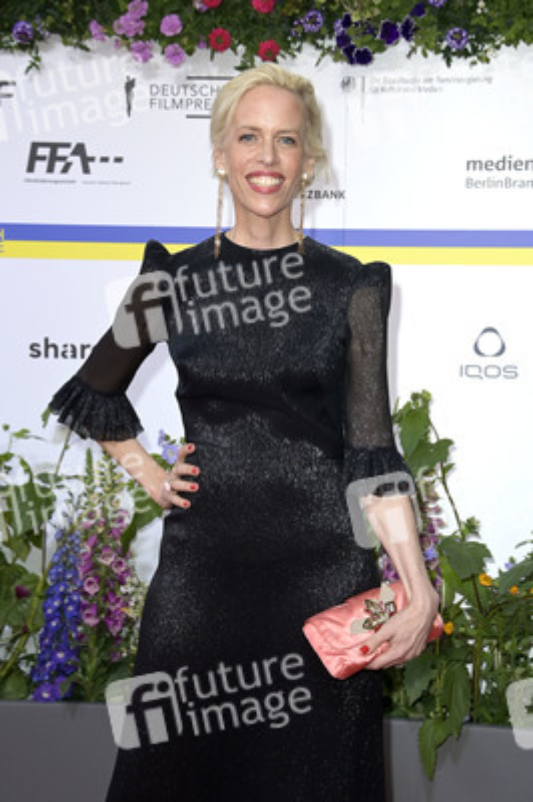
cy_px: 401
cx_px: 266
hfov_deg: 16.6
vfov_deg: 24.8
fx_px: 1824
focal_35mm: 82
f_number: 6.3
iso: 640
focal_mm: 82
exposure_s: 1/250
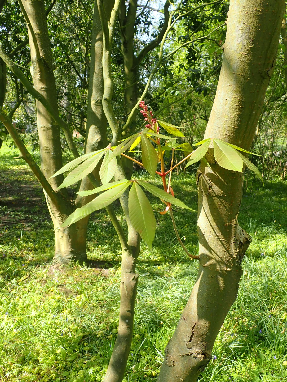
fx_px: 332
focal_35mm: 30
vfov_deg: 60.0
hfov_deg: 46.8
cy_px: 191
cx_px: 144
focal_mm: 5.5
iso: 100
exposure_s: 1/160
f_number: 3.2
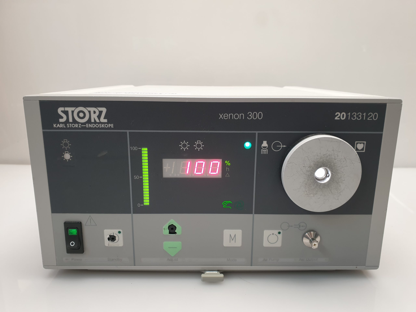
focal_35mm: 26
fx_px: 312
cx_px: 208
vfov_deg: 53.1
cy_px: 156
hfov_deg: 67.3
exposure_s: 1/50
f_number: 2.4
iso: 100
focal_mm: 4.3
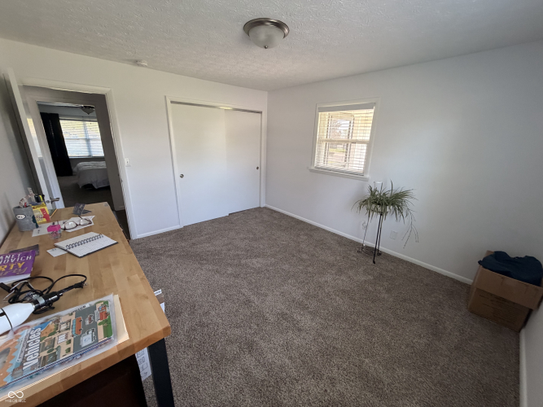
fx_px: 220
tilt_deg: -15.9
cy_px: 204
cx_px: 272
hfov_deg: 102.1
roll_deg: -1.9
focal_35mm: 14
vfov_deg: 85.7
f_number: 2.2
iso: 320
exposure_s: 1/110
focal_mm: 2.22
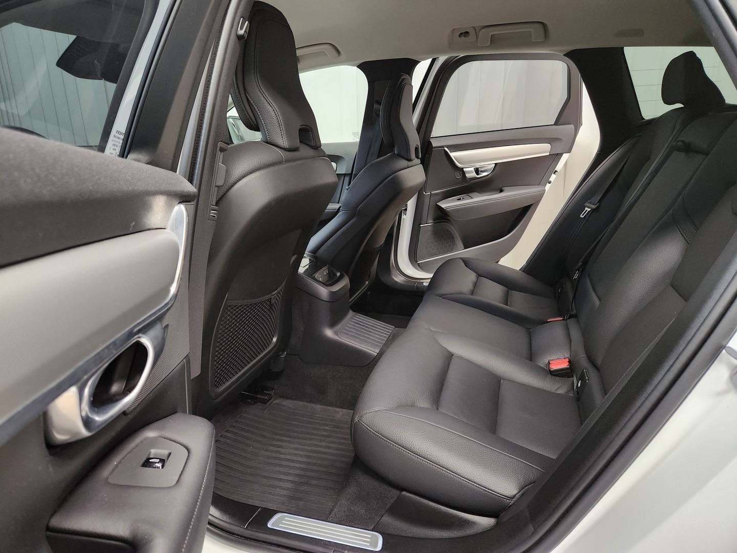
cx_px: 368
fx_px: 490
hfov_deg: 73.9
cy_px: 276
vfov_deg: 58.9
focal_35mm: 23
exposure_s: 1/100
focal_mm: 5.4
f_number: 1.8
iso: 640
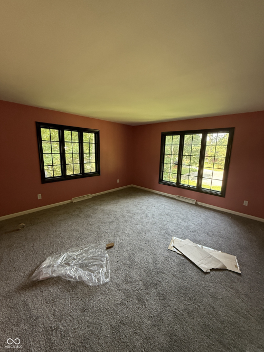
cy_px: 176
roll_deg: -2.1
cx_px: 132
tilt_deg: -10.5
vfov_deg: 102.1
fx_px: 142
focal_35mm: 14
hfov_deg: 85.7
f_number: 2.2
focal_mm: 2.22
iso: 320
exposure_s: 1/99
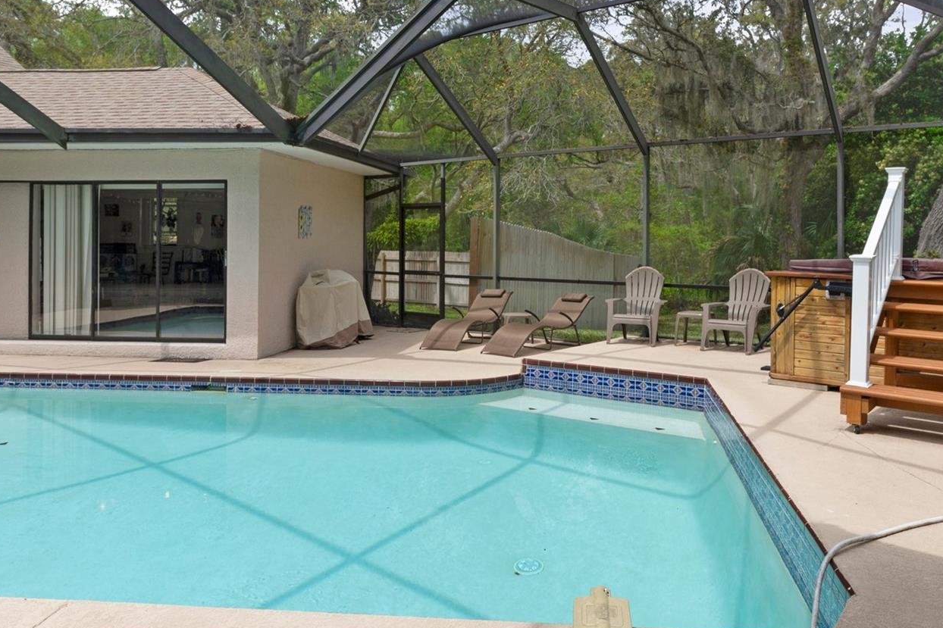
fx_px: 707
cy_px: 237
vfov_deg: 47.5
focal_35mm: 27
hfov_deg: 67.1
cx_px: 537
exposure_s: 1/125
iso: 250
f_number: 8
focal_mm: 14
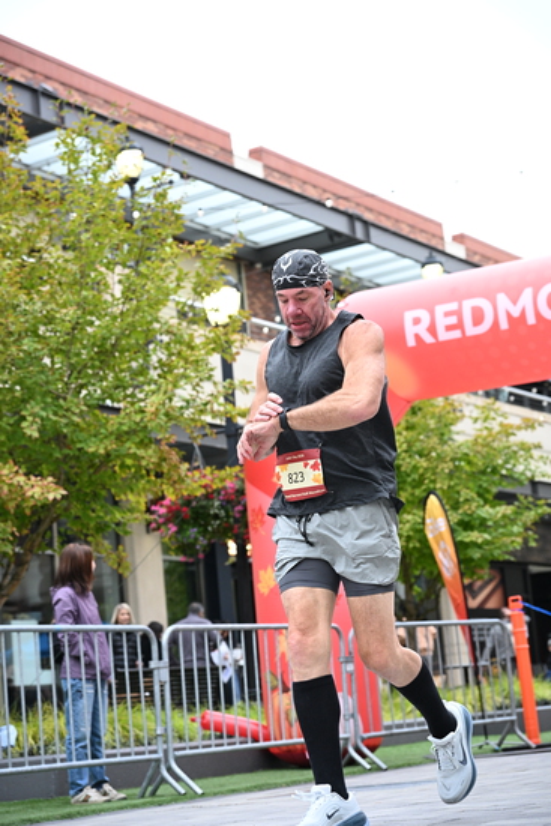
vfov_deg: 28.8
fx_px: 1606
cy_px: 413
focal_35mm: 70
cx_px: 276
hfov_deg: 19.5
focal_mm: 70
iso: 2000
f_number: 4
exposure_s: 1/640
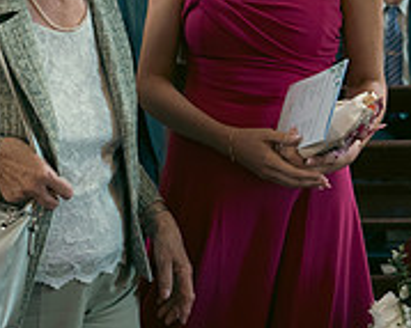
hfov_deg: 24.7
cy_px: 58
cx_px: -9
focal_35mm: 73
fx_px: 887
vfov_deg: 20.7
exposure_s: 1/250
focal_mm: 24
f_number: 3.5
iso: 2000
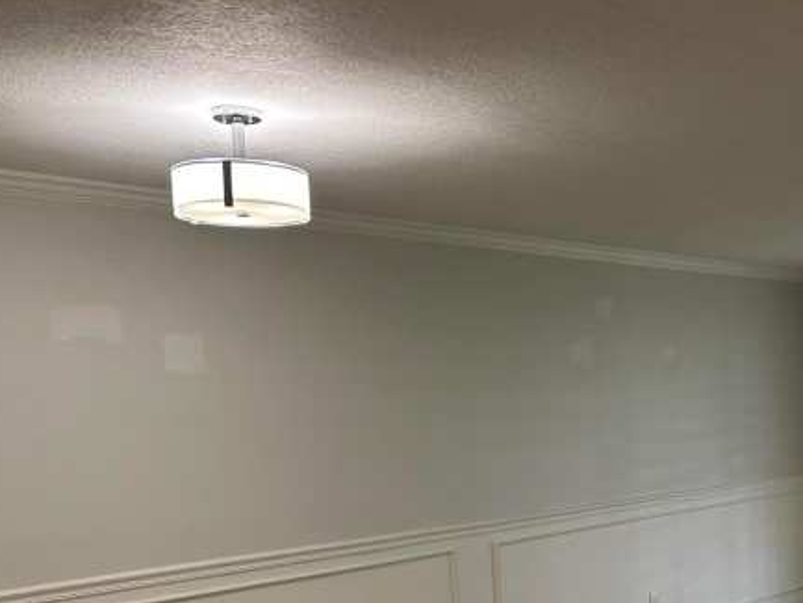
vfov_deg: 29.4
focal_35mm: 48
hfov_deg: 38.2
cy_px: 510
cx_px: 640
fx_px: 1114
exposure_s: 1/120
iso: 100
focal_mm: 5.7
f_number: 1.5
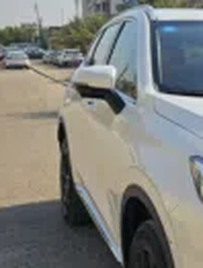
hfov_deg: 18.8
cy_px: 131
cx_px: 297
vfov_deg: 27.7
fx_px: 545
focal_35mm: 70
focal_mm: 6.3
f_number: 1.7
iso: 10
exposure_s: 1/1245
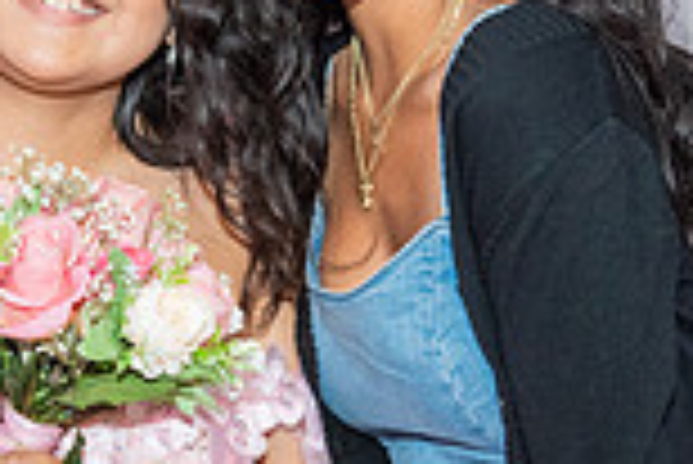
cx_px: 207
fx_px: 3198
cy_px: 232
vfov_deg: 8.3
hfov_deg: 12.3
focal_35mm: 166
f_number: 3.5
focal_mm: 44
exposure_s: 1/160
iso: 1250
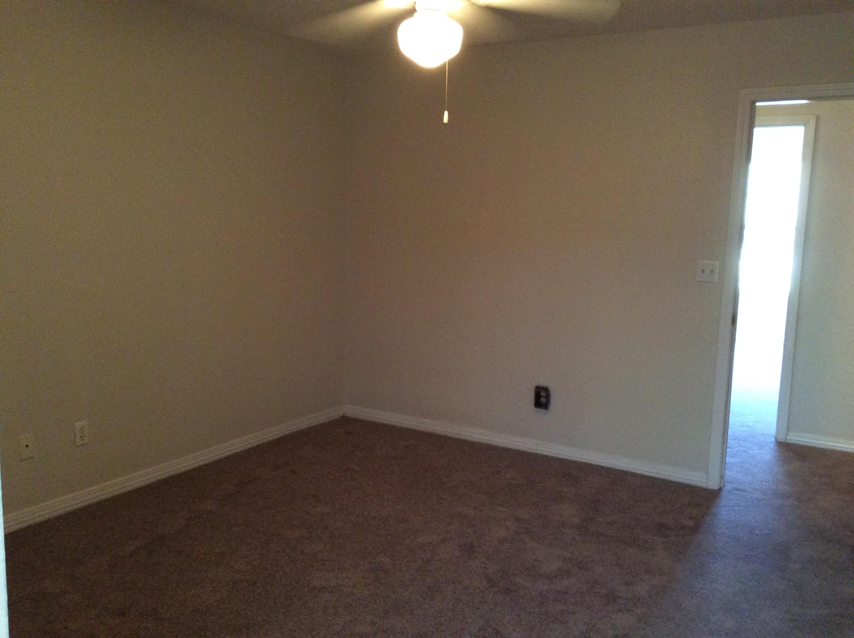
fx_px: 788
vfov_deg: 44.1
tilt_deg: -8.6
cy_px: 319
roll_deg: -0.8
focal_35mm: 32
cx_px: 427
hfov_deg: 56.9
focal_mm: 3.3
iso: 250
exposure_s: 1/24
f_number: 2.4
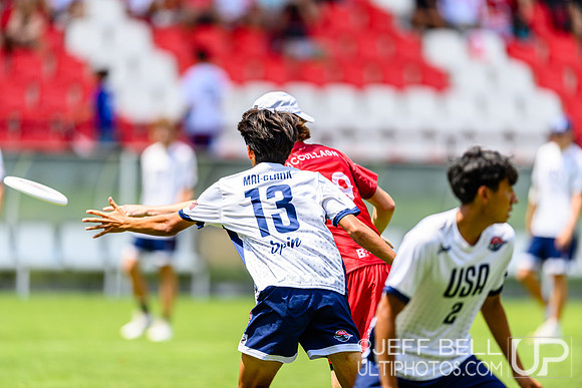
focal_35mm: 400
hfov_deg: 5.2
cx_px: 291
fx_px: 6468
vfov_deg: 3.4
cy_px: 194
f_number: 3.2
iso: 200
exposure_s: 1/1250
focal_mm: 400
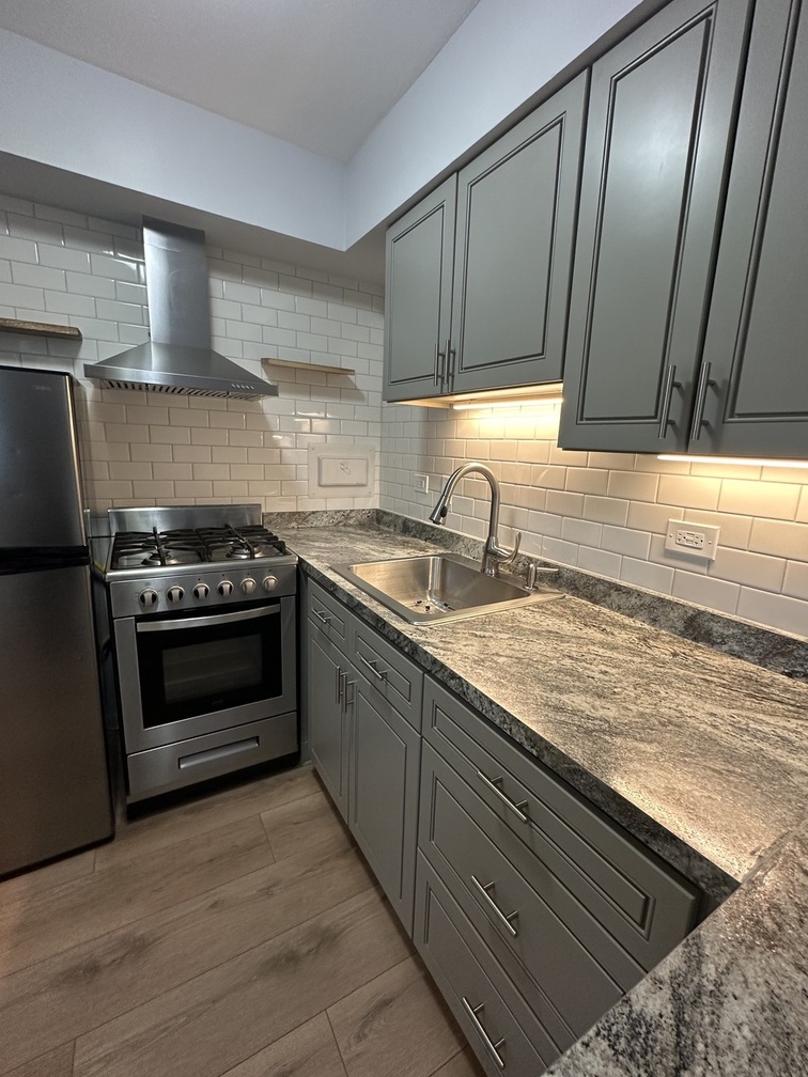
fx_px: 467
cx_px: 432
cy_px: 540
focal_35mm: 15
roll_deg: -2.5
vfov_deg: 98.2
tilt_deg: -10.1
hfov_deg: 81.6
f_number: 2.2
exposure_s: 1/120
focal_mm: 2.22
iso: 250
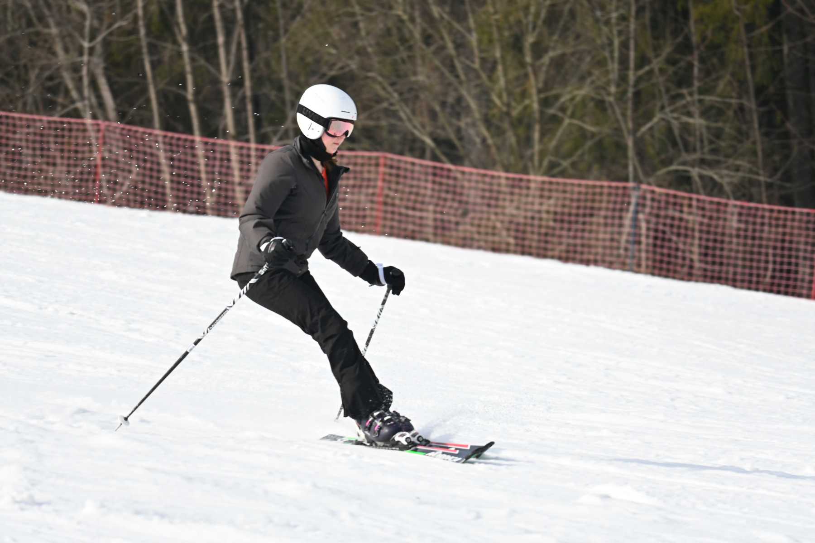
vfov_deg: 3.7
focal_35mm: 375
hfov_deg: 5.5
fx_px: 8489
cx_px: 408
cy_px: 272
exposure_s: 1/500
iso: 160
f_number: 6.3
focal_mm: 250
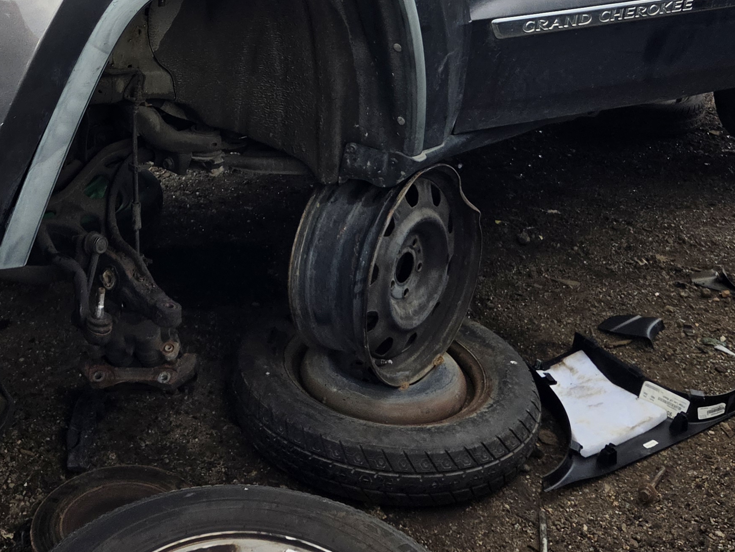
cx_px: 186
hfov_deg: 35.4
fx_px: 1125
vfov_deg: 25.8
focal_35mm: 53
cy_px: -25
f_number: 1.8
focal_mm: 5.4
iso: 80
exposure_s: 1/1785
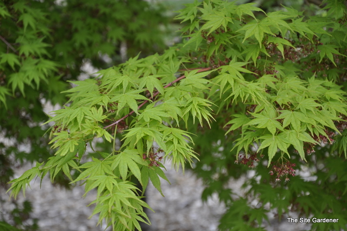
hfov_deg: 21.9
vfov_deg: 14.7
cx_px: 174
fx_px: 896
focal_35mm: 93
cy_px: 116
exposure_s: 1/160
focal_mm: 62
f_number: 5.6
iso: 200
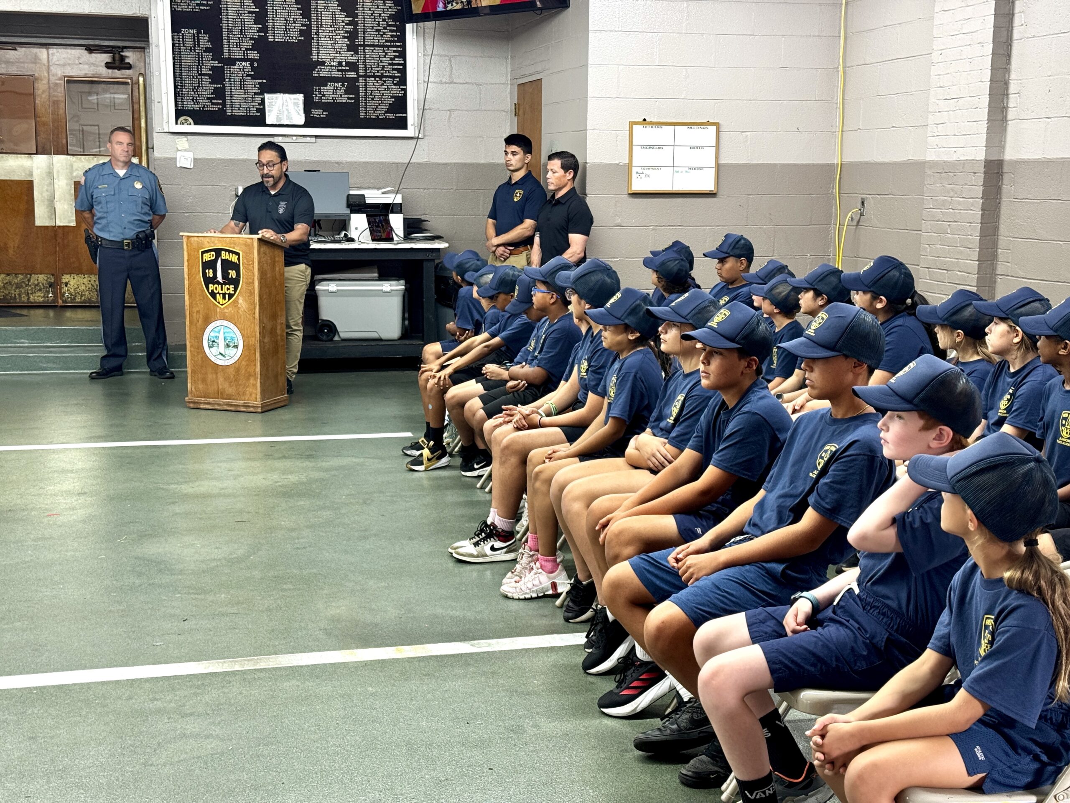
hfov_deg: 39.7
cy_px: 402
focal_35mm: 48
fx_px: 1484
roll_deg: +0.1
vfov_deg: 30.3
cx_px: 535
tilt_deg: -9.7
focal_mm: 6.76
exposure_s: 1/60
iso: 160
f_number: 1.78
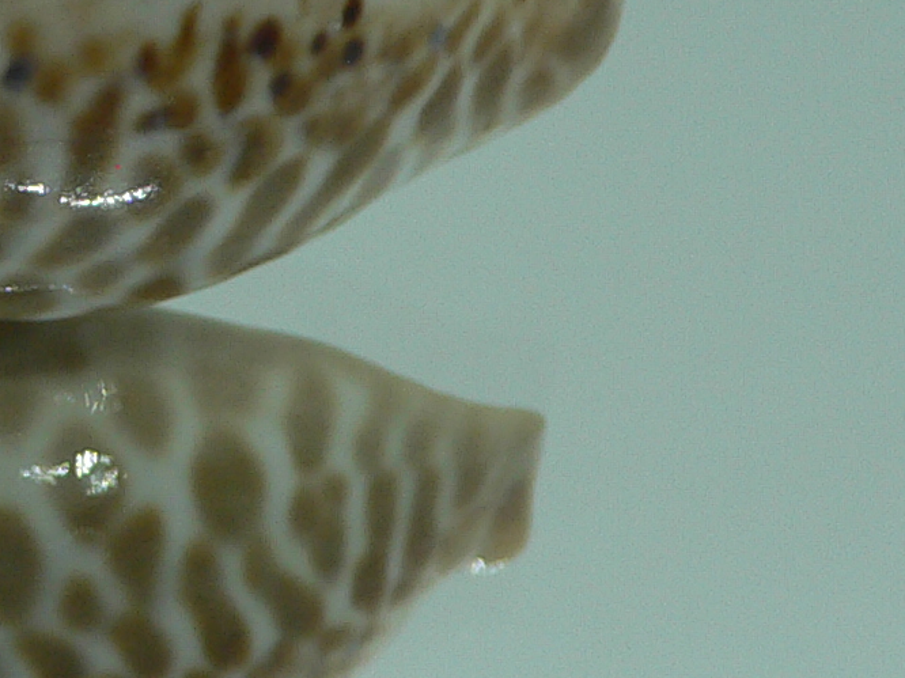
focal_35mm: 106
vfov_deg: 13.7
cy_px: -35
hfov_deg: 18.0
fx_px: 2770
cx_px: -35
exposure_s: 1/60
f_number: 2.8
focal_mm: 4.6
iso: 80
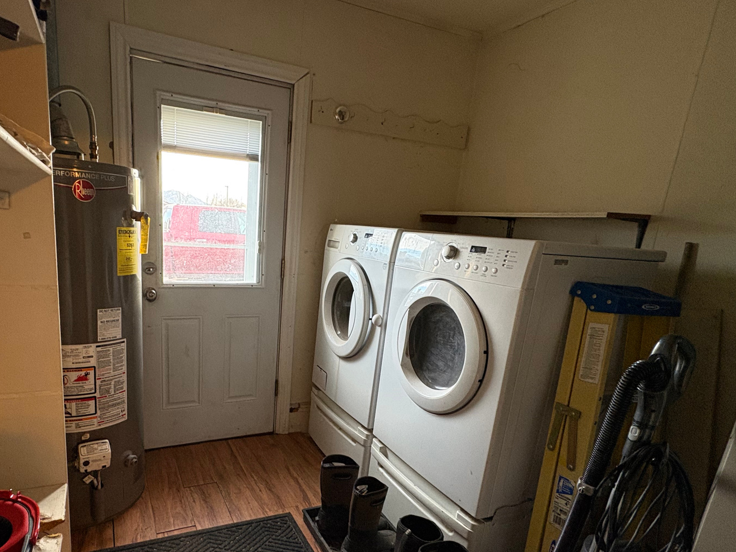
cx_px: 296
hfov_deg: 78.1
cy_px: 337
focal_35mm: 21
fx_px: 447
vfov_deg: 62.8
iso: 320
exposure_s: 1/60
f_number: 2.2
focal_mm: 2.22
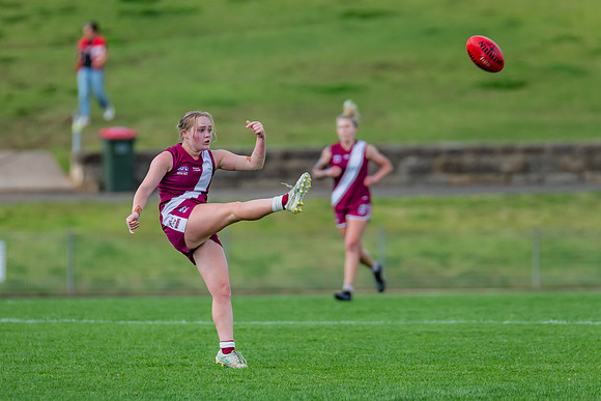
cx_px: 228
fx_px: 9949
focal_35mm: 596
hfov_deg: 3.5
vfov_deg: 2.3
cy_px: 229
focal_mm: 420
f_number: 4.5
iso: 800
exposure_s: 1/1600
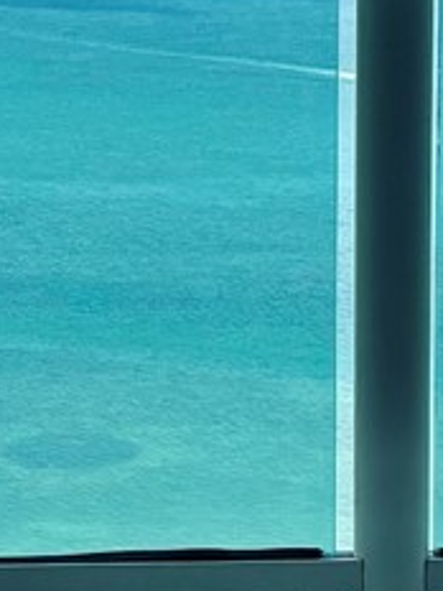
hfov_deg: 8.3
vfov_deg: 11.0
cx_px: 69
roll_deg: +0.6
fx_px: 3054
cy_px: 196
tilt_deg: -8.5
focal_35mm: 179
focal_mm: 5.96
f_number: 1.6
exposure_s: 1/2538
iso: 50
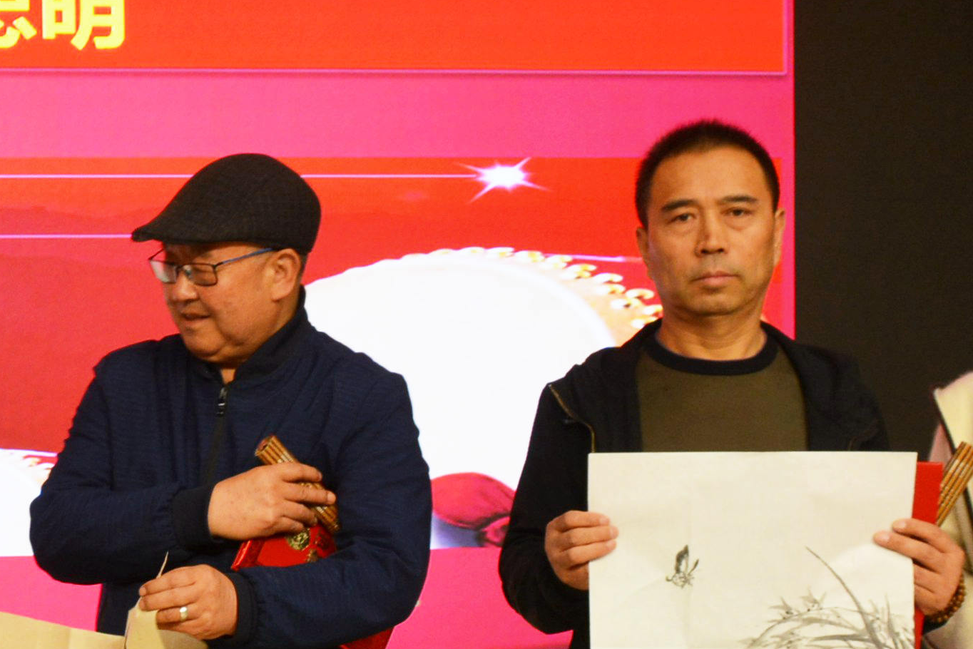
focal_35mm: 89
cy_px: 581
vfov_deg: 15.2
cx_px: -49
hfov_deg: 21.9
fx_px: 2406
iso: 400
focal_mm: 18
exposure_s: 1/60
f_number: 5.6
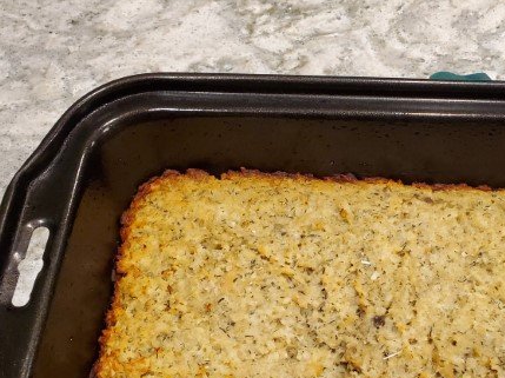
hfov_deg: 39.0
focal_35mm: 47
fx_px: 685
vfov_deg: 30.1
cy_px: 303
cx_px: 398
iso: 320
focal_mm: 4.3
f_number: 2.4
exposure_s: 1/39
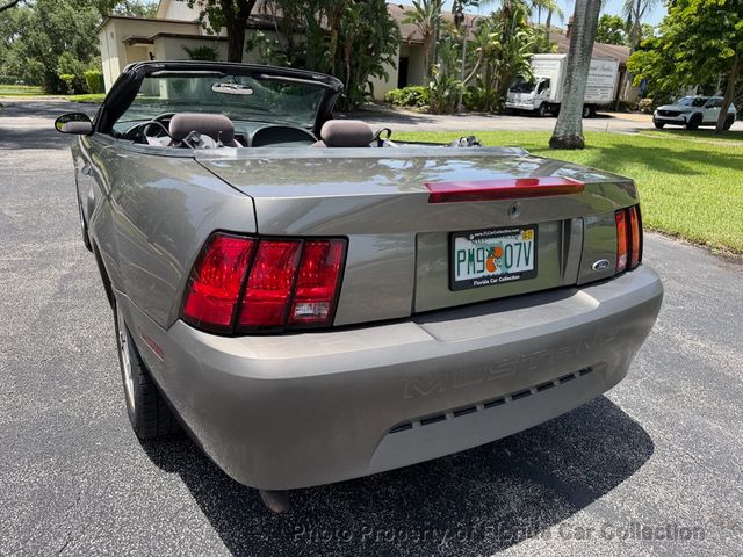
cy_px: 278
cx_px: 372
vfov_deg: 56.8
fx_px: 515
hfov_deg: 71.6
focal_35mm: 24
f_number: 1.78
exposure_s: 1/1855
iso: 80
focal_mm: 6.76
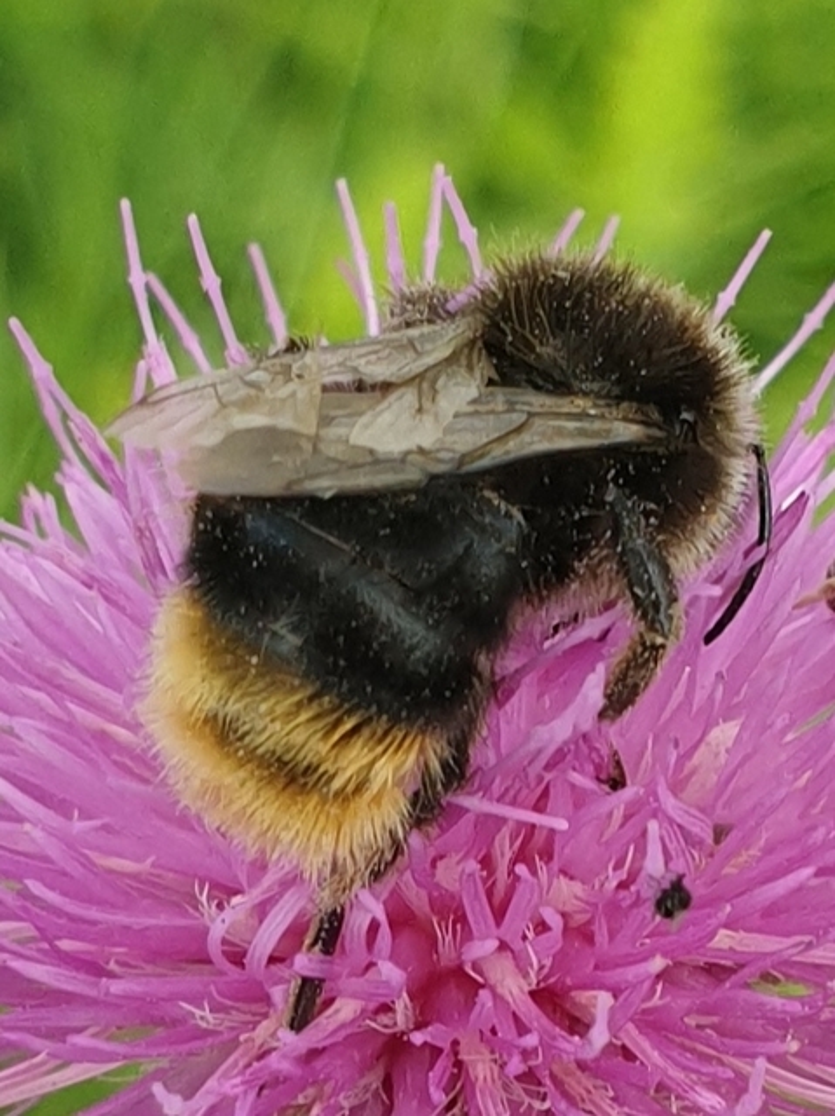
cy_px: 558
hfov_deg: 53.0
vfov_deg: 67.3
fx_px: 837
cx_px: 418
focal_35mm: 26
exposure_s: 1/638
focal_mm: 4.3
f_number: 2.4
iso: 50
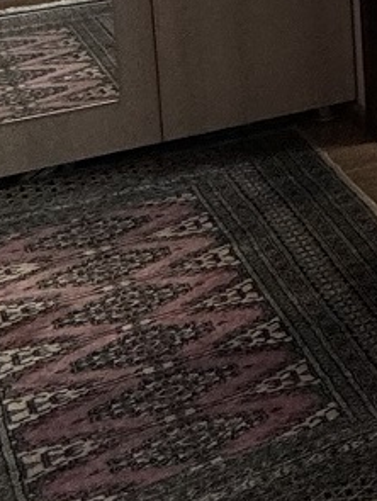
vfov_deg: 19.5
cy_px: -187
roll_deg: -0.7
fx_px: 1319
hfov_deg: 11.6
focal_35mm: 91
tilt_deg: -7.7
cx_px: 1038
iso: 125
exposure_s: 1/99
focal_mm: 2.22
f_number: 2.2
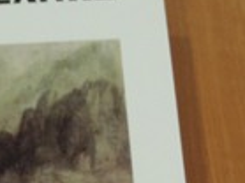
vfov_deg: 6.4
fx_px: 1626
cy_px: 245
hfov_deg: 8.5
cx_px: -86
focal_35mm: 230
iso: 400
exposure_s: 1/40
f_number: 3.6
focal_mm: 8.9
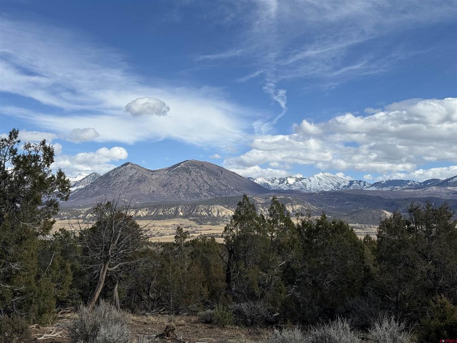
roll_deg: -1.5
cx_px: 228
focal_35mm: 48
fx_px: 634
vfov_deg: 30.3
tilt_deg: +5.2
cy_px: 172
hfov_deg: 39.7
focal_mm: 6.76
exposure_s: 1/7874
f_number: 1.78
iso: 80
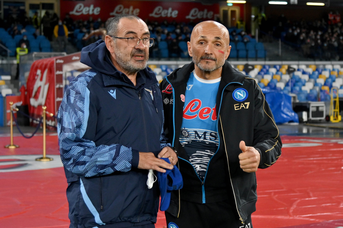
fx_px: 495
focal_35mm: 52
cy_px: 114
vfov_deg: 26.0
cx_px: 172
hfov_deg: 38.2
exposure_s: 1/800
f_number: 4
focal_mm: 52
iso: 2000
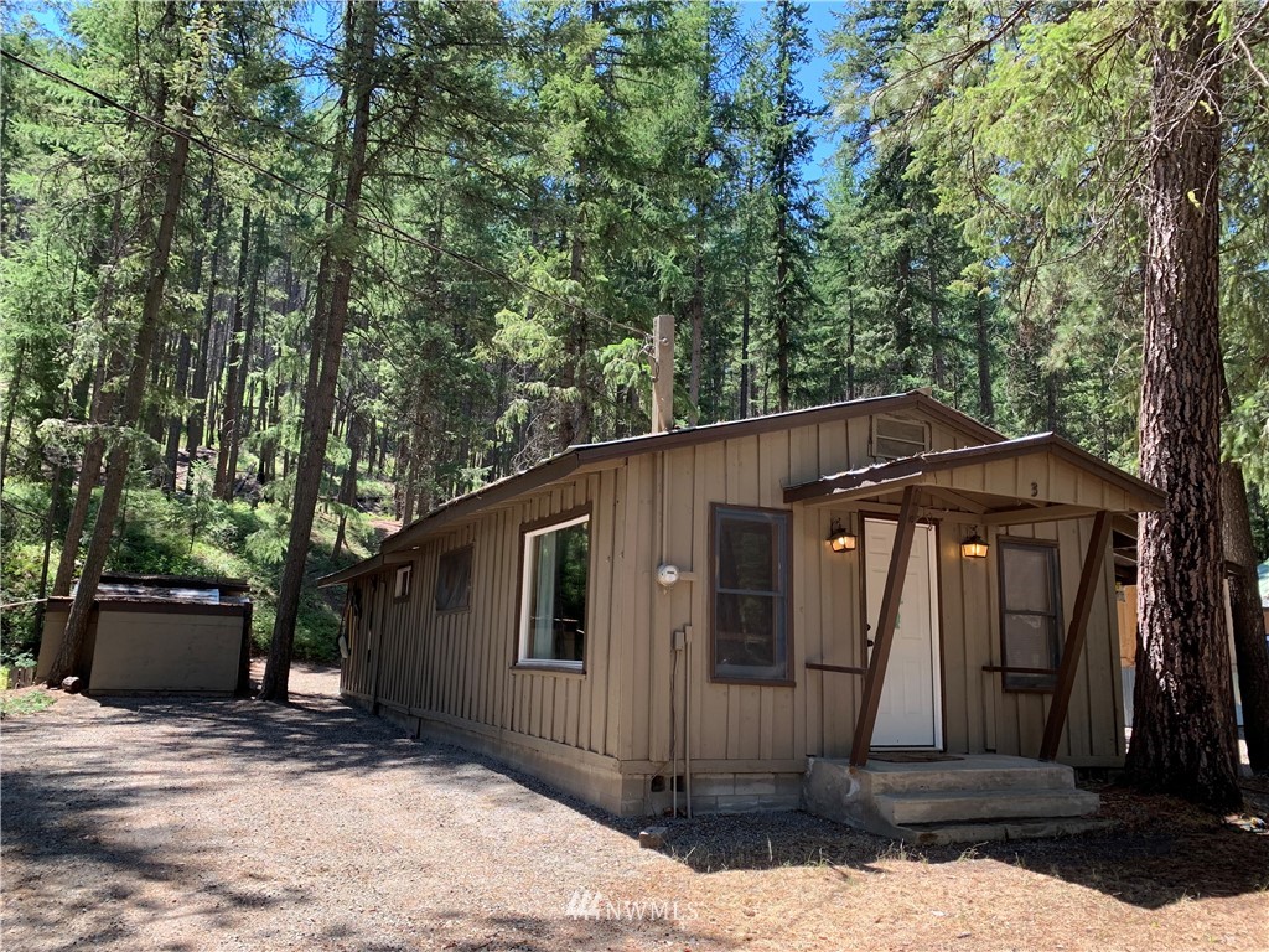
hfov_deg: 67.3
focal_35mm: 26
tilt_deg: +11.1
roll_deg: -2.6
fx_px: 953
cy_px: 476
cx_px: 634
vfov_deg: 53.1
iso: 25
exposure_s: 1/224
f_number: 1.8
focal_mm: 4.25
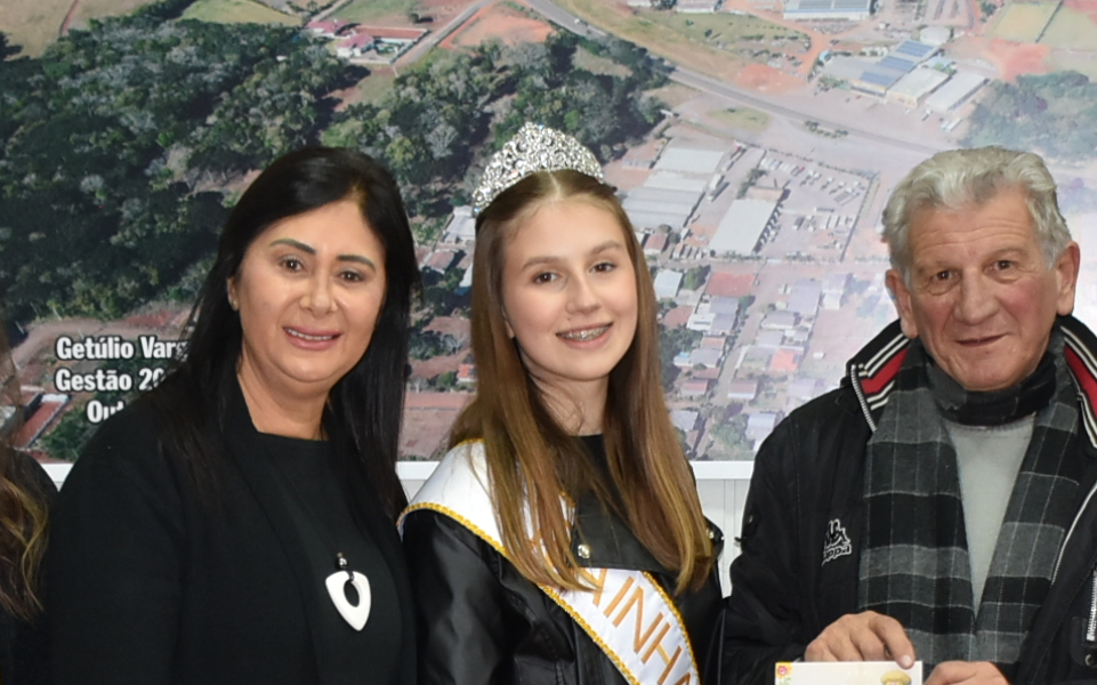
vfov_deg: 11.6
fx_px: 3275
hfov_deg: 19.0
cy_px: 885
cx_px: 557
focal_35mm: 110
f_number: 3.8
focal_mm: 23
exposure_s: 1/60
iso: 720
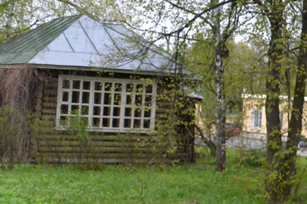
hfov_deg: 22.6
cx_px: 71
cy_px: 72
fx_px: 759
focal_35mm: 89
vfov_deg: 15.3
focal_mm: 27
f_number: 8
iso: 1600
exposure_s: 1/250
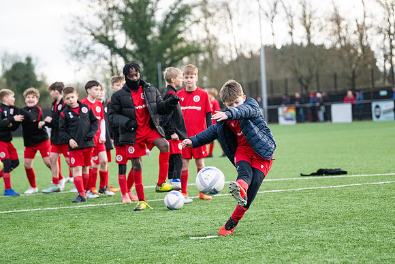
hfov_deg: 14.7
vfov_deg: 9.8
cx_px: 198
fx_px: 1536
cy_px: 132
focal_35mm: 140
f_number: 4
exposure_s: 1/2000
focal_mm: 140
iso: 2000
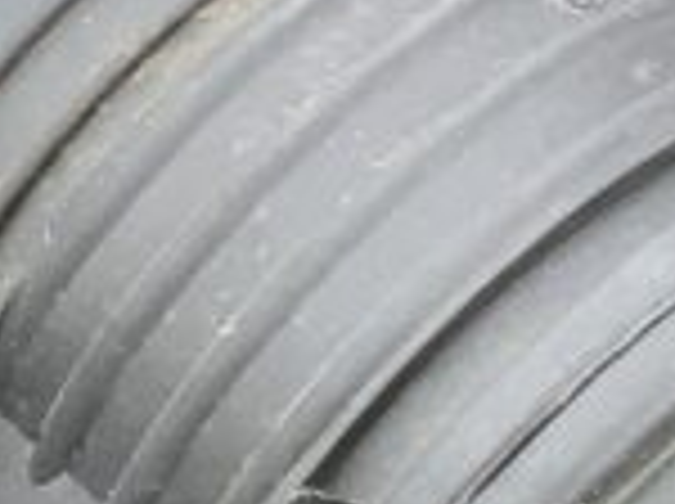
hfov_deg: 9.0
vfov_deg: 7.4
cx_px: -940
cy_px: 742
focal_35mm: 198
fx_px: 3855
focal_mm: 3
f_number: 1.8
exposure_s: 1/253
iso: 16
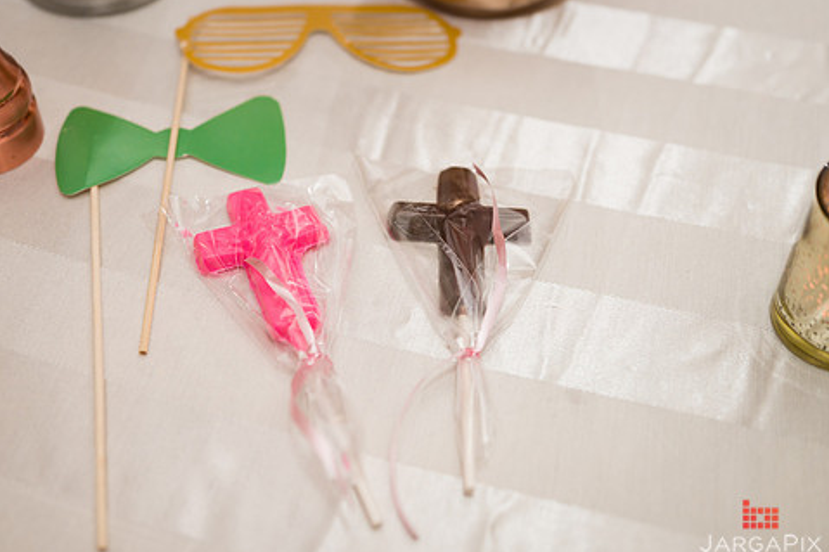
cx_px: 363
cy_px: 256
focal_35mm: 46
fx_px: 1059
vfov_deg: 29.2
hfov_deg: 42.7
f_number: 3.2
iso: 400
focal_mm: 38
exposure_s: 1/200
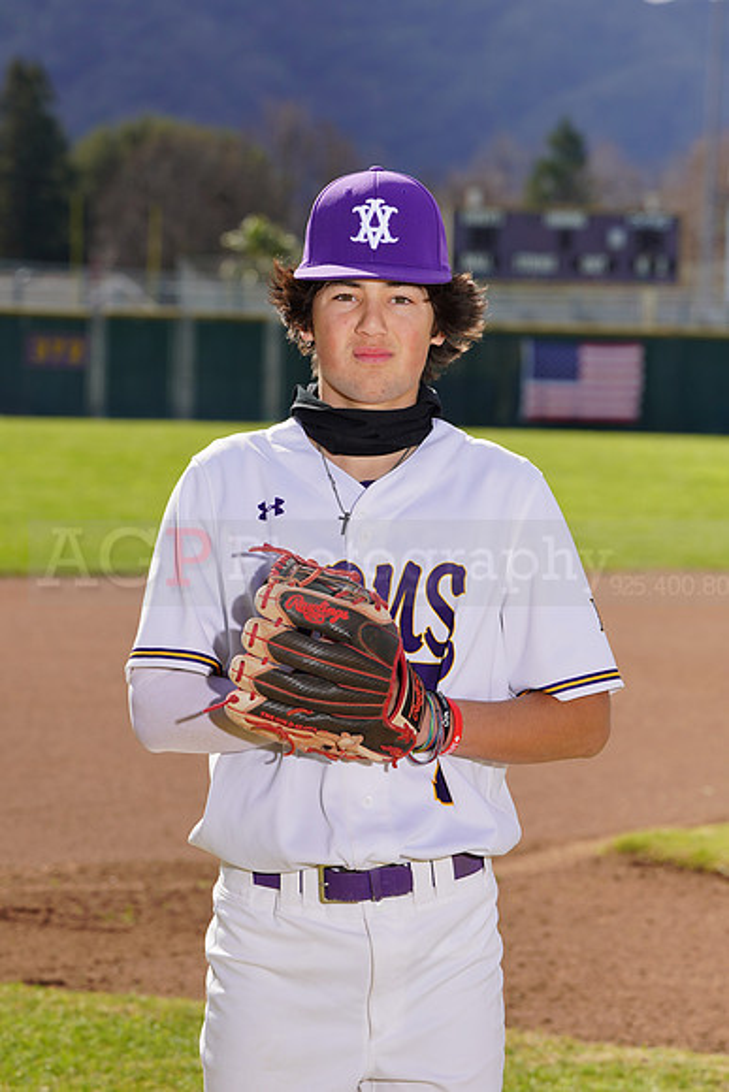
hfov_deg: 7.4
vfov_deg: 11.1
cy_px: 546
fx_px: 5616
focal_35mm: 185
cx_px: 364
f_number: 10
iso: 100
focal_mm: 185
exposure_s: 1/250
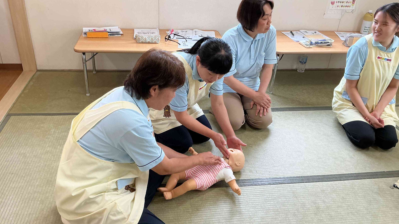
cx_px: 200
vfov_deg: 36.7
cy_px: 122
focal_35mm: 32
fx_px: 339
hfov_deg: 61.0
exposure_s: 1/120
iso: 50
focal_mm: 3
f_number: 1.8
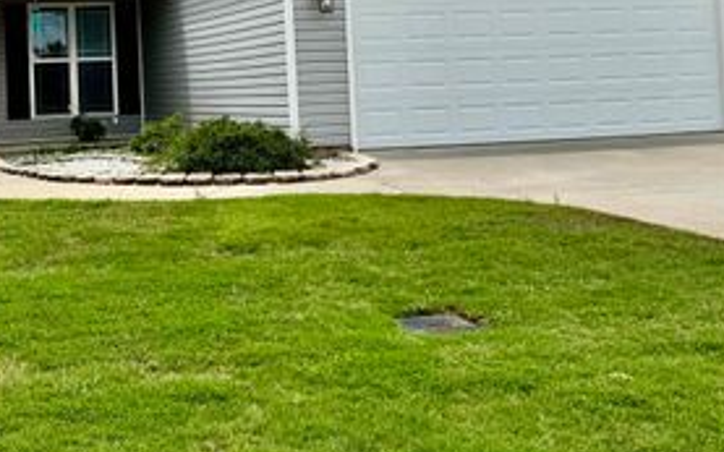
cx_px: 115
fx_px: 907
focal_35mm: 46
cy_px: 20
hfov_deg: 41.1
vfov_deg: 26.7
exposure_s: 1/10417
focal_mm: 6.76
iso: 80
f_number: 1.78
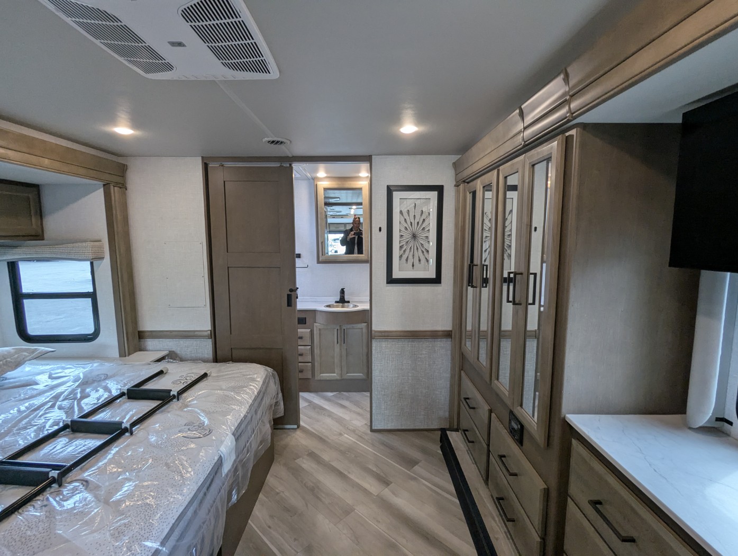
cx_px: 369
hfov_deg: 94.4
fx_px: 342
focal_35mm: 16
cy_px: 278
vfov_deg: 78.2
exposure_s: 1/77.9
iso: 139
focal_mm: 2.35
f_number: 2.2
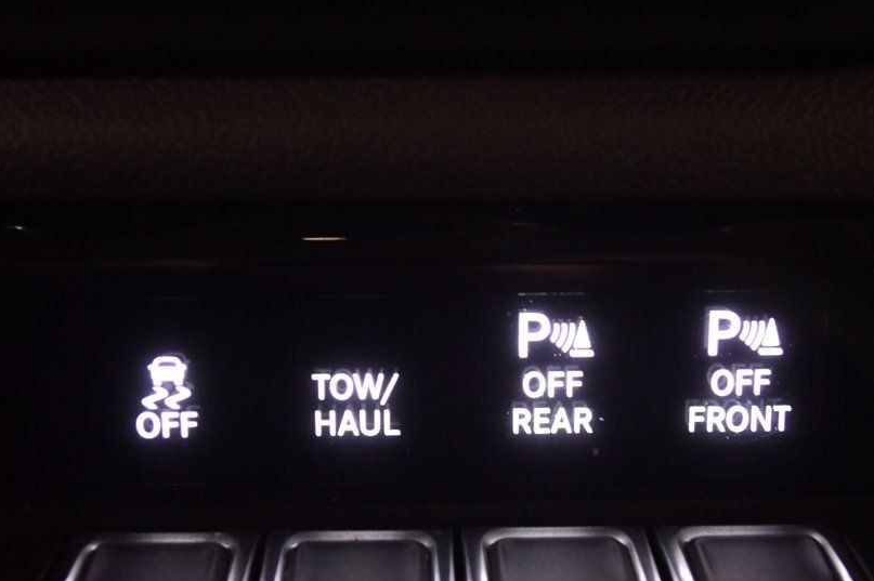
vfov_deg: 20.6
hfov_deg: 30.5
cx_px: 500
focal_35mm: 66
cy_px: 349
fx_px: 1601
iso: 5600
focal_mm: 35
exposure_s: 1/60
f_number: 5
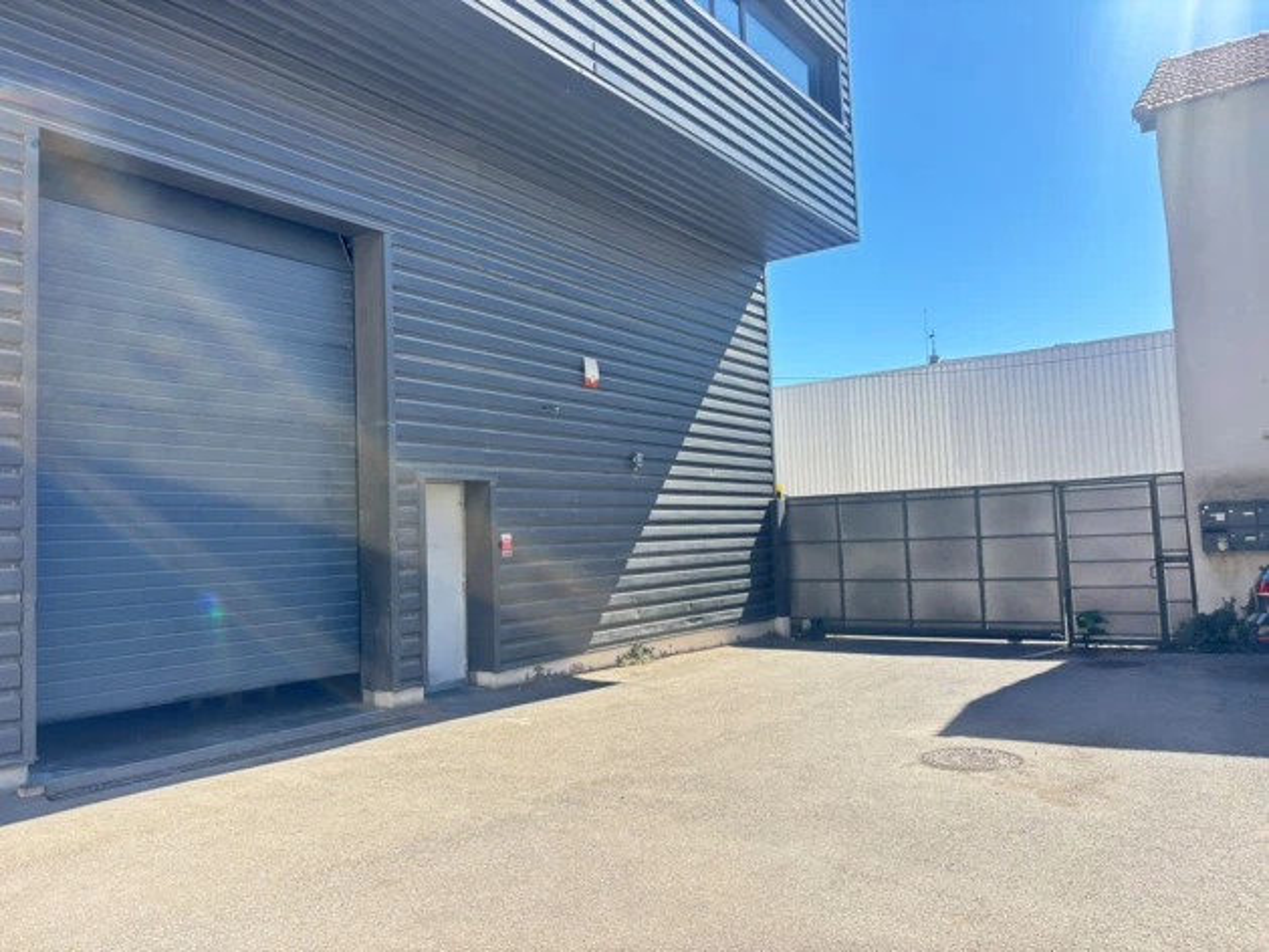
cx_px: 634
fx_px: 953
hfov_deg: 67.3
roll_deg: +2.6
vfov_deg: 53.1
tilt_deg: +3.8
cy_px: 476
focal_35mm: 26
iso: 50
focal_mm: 5.96
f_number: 1.6
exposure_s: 1/1007
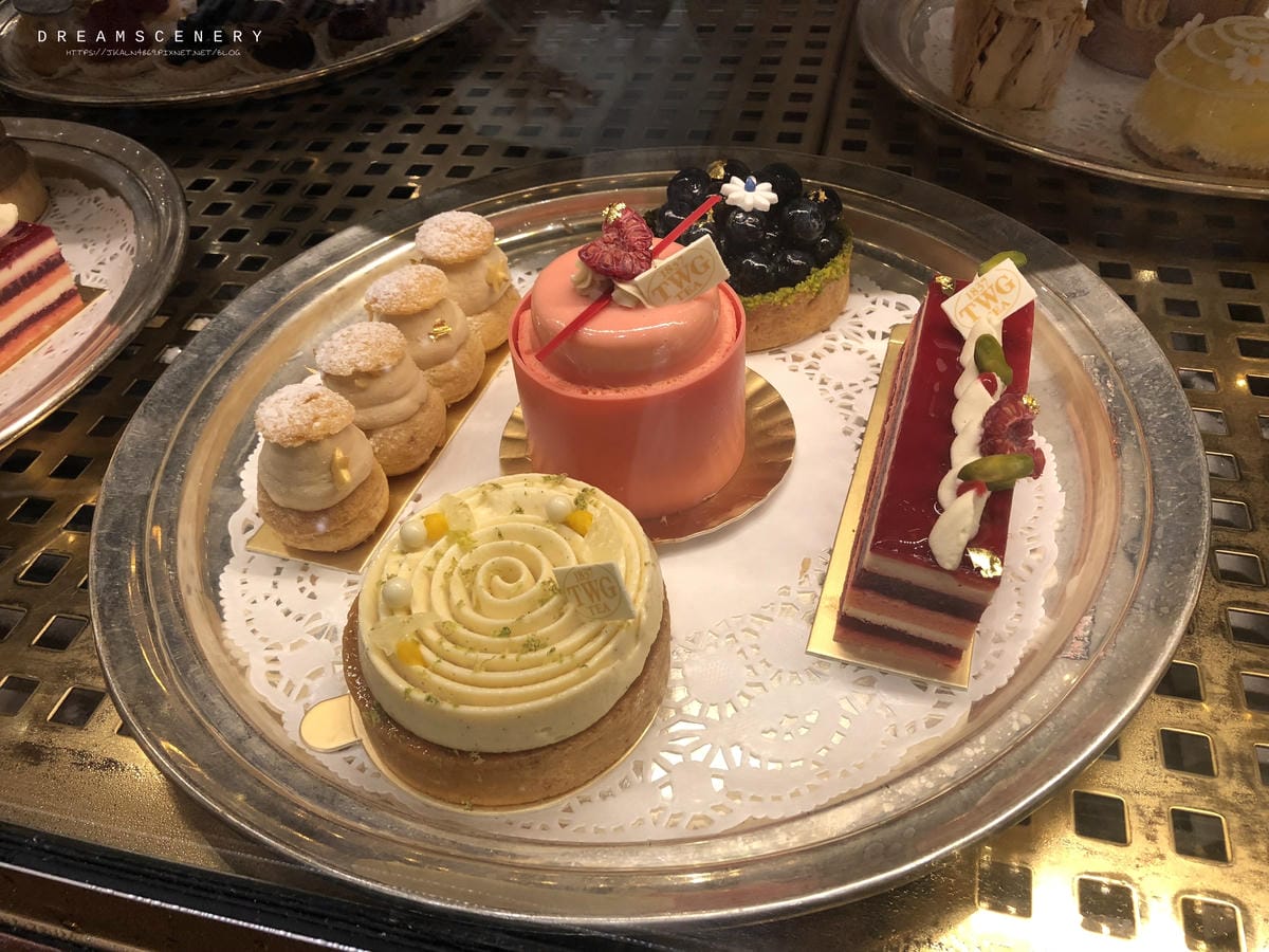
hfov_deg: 63.4
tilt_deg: -44.9
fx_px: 1026
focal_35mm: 28
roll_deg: +4.8
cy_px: 476
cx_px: 634
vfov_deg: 49.7
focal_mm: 3.99
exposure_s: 1/20
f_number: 1.8
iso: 40
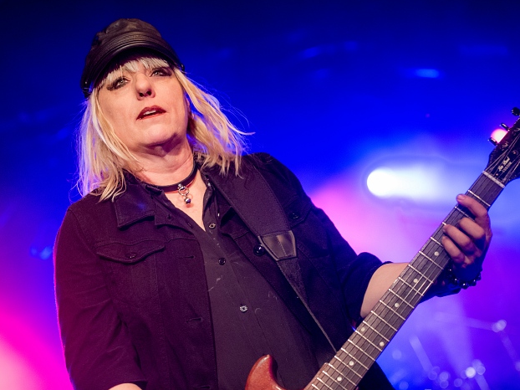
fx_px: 1171
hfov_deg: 25.0
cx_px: 260
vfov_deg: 18.9
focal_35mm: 78
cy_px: 190
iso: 2500
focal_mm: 70
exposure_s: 1/100
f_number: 2.8
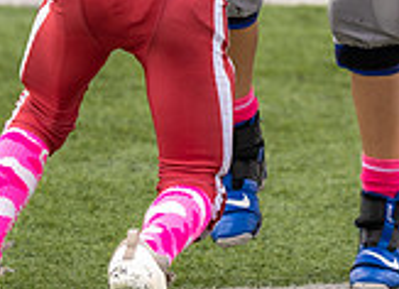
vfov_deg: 2.8
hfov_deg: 3.9
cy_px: -95
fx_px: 5897
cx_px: 335
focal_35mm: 518
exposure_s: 1/1250
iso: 250
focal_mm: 122
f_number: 3.5
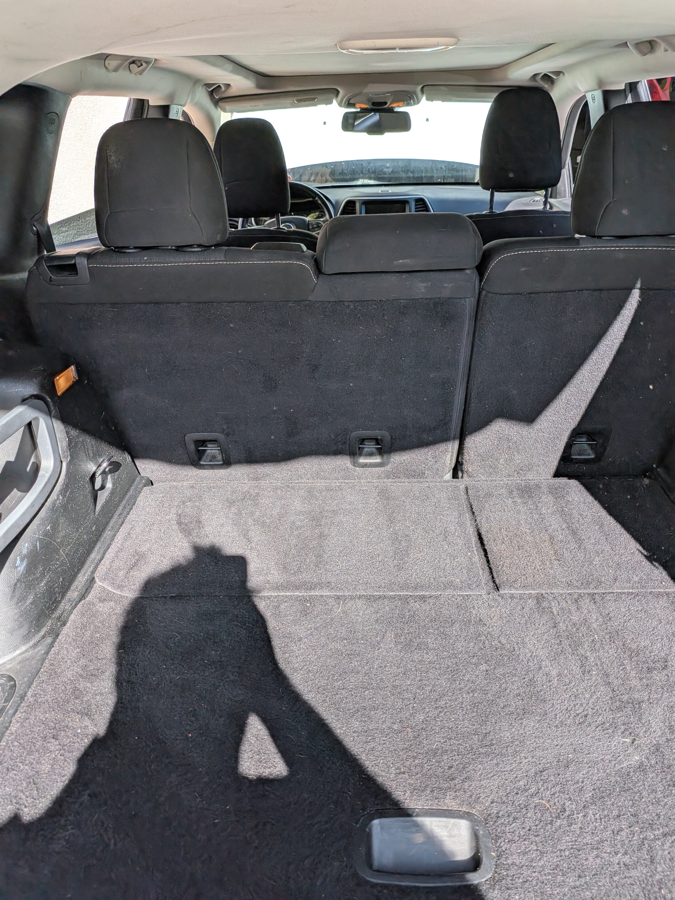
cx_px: 338
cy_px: 450
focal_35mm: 24
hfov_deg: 56.8
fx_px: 624
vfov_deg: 71.6
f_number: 1.7
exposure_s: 1/569
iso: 43
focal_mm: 4.53
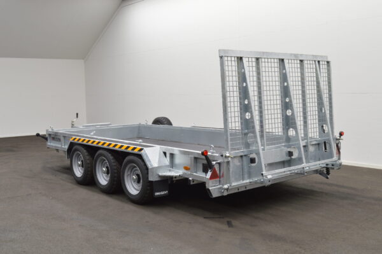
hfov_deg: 46.4
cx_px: 191
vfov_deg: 31.8
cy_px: 127
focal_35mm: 42
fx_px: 445
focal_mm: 28
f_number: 11
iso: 100
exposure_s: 1/1.6
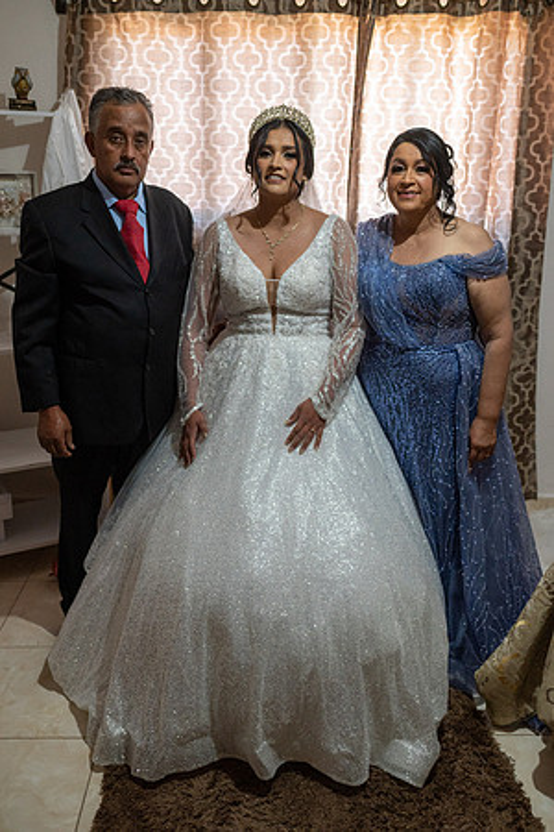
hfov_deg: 37.9
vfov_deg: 54.4
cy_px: 416
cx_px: 277
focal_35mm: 35
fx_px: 808
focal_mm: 35
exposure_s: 1/125
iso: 1600
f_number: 3.5
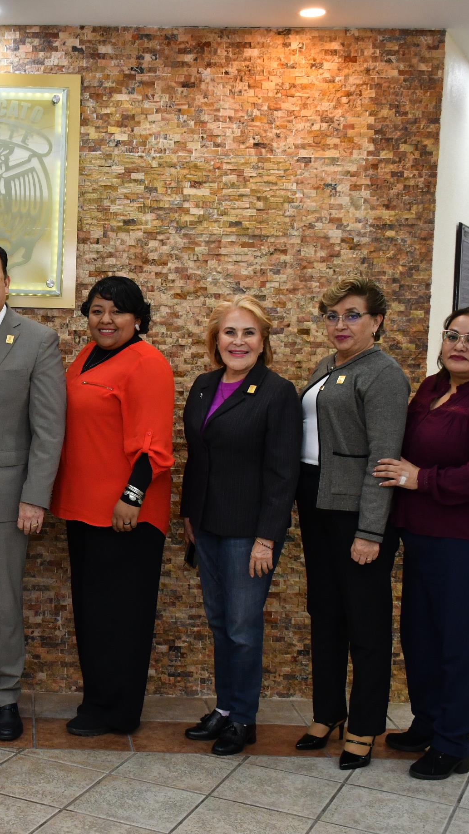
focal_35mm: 54
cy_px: 420
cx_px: -16
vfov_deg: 38.5
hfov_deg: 21.3
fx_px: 1194
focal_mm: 23
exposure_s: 1/100
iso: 1000
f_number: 5.6
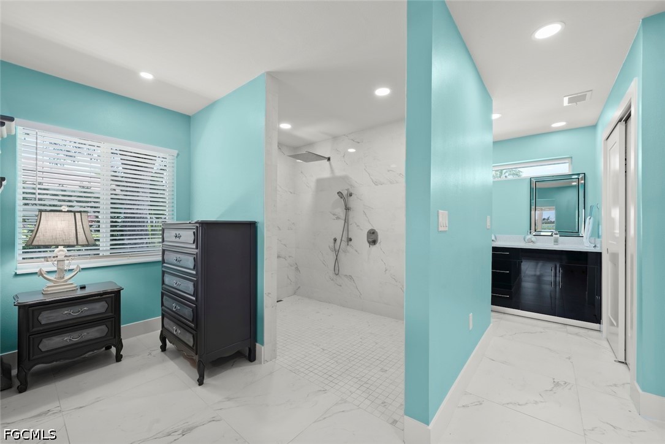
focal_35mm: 14
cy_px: 222
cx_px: 332
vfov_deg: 81.2
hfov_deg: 104.2
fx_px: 259
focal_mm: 14
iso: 160
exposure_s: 1/2
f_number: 10
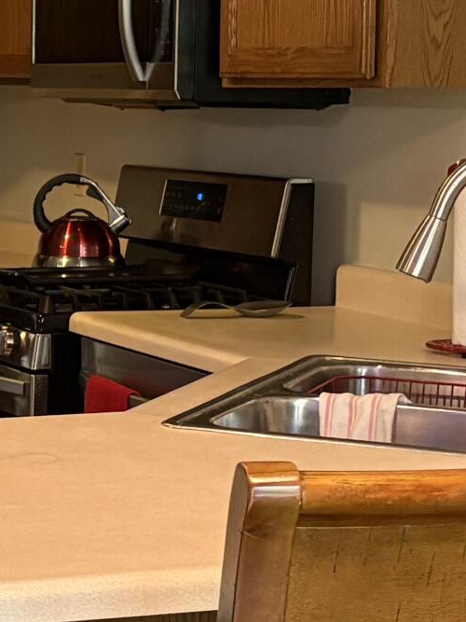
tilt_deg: -6.3
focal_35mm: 117
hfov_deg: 12.3
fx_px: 2101
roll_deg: +0.0
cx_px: -150
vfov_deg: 16.8
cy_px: 308
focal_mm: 5.96
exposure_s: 1/40
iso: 320
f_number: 1.6
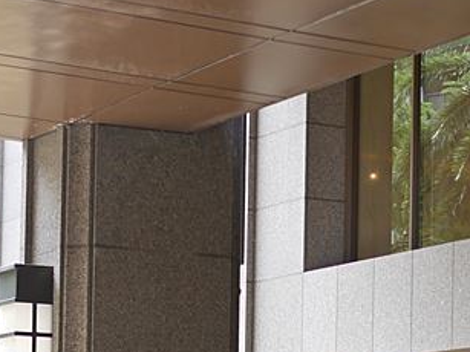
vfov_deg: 8.9
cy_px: 484
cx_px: 429
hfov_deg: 12.0
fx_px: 2212
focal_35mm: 163
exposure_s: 1/200
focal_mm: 25
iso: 200
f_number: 1.8
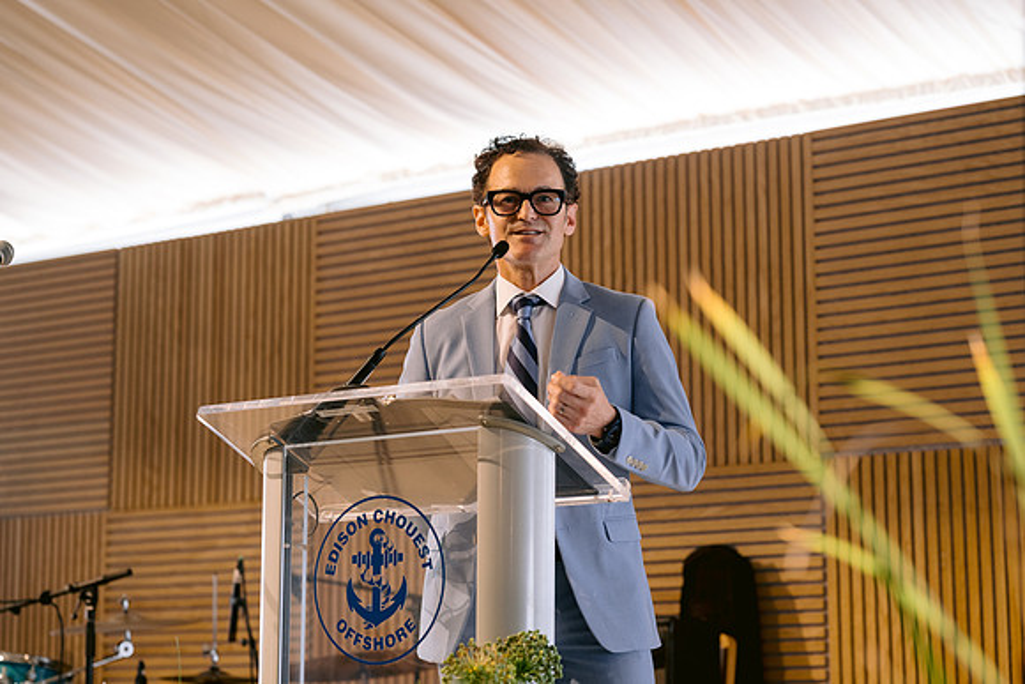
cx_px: 512
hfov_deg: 23.9
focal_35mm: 85
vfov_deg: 16.1
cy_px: 342
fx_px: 2421
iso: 800
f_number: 3.2
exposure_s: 1/125
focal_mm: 85
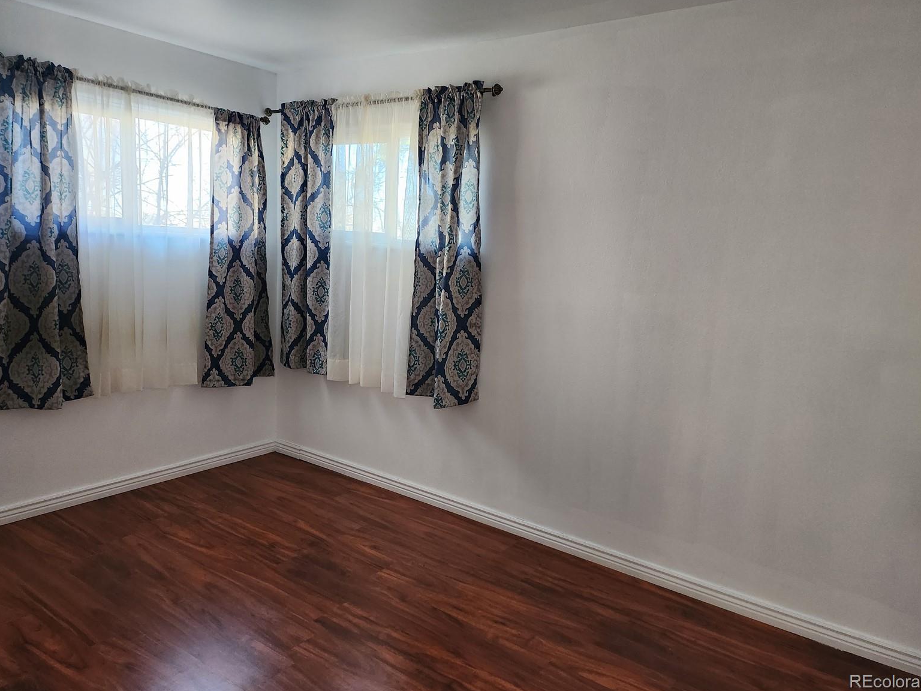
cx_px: 467
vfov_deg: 54.9
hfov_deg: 69.4
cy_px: 334
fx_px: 665
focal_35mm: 25
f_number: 1.8
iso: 640
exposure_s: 1/120
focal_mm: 5
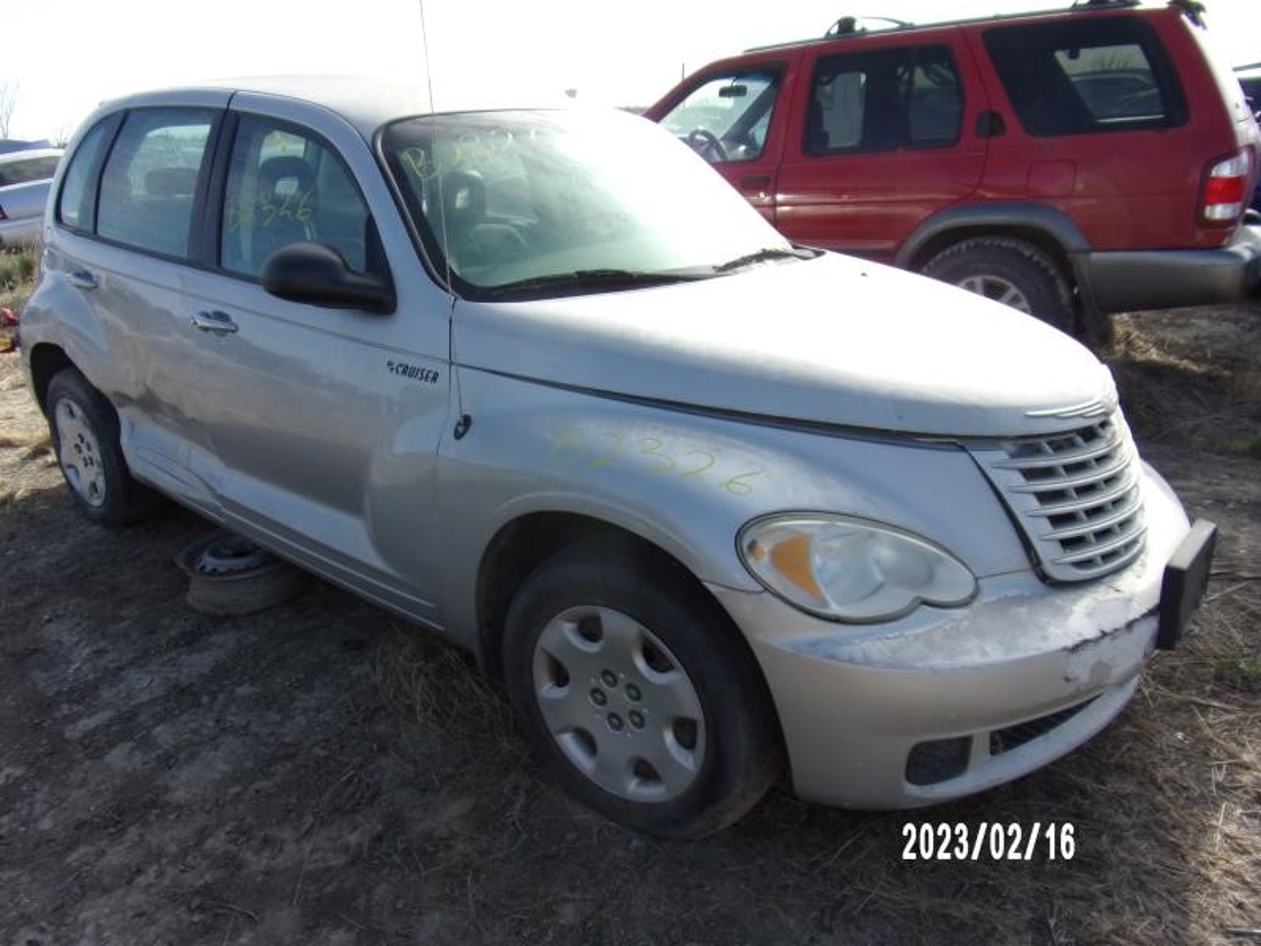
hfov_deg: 71.6
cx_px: 630
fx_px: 874
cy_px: 473
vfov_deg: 56.8
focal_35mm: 24
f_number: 3.3
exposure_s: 1/550
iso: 80
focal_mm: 4.3
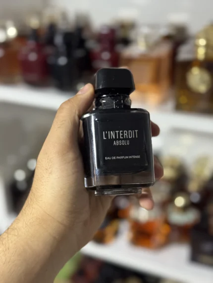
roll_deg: +1.1
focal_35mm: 48
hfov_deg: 30.3
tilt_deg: -26.6
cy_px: 142
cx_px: 106
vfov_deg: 39.6
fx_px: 394
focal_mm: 6.76
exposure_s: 1/50
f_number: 1.78
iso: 250
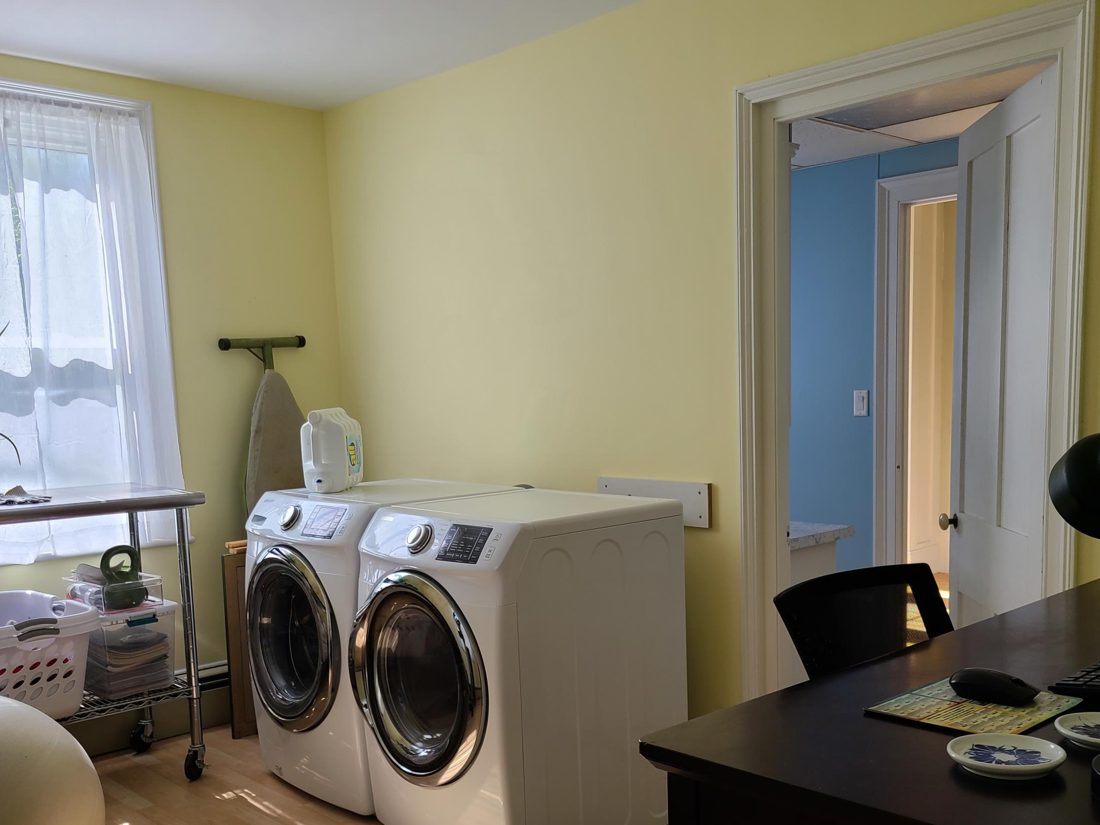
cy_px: 525
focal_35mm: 35
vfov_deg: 40.4
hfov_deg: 52.5
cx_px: 610
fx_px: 1112
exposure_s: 1/229
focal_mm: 5.4
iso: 40
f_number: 1.8
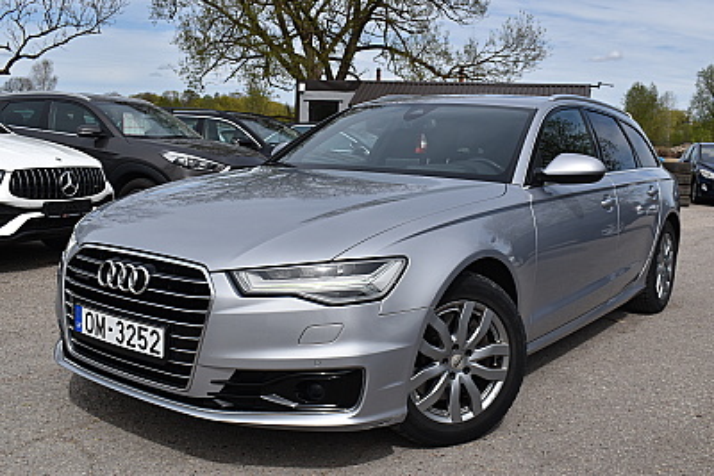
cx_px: 357
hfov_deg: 53.1
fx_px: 714
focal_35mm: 36
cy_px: 238
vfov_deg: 36.9
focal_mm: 24
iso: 200
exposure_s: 1/800
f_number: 8
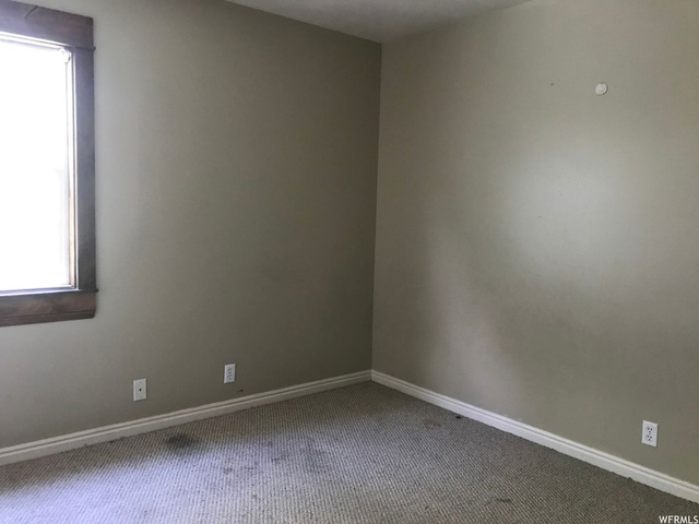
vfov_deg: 49.7
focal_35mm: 28
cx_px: 350
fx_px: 565
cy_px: 262
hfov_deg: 63.4
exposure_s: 1/15
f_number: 1.8
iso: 64
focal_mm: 3.99
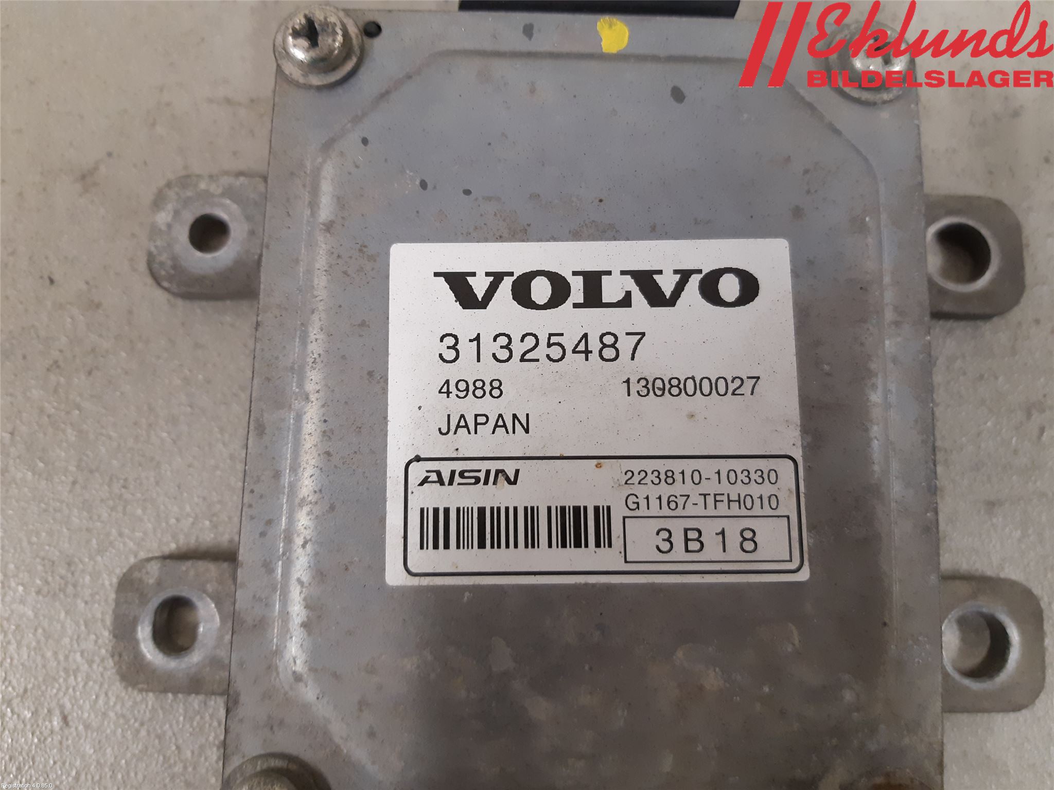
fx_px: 792
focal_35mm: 26
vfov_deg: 53.1
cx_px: 527
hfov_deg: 67.3
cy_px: 395
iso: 200
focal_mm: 3.93
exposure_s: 1/33
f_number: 1.7
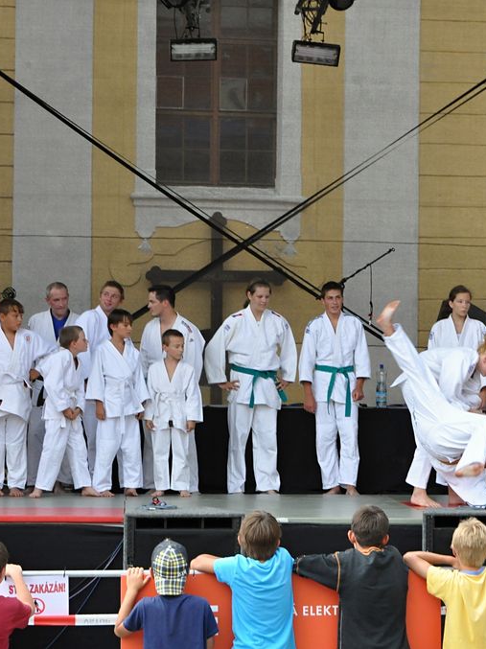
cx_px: 284
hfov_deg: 13.6
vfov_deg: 18.1
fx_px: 2042
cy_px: 325
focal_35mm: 109
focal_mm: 50
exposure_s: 1/250
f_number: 8
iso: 1250
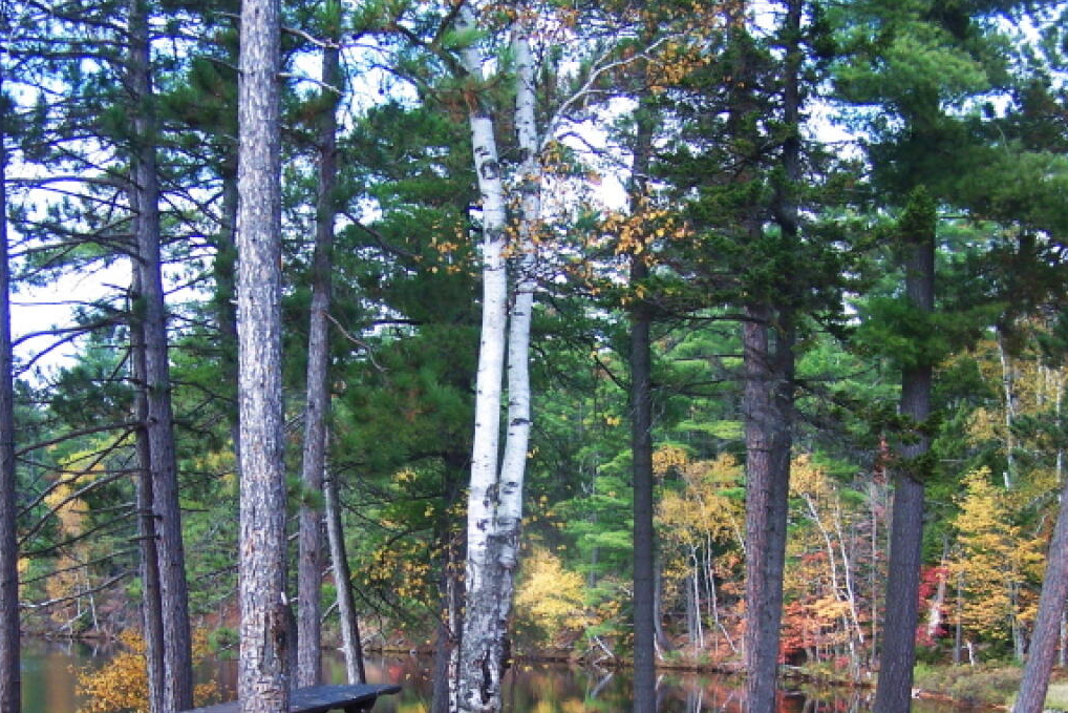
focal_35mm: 53
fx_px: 1572
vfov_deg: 25.1
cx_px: 533
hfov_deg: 37.5
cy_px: 577
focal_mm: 6.3
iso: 80
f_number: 2.8
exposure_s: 1/200
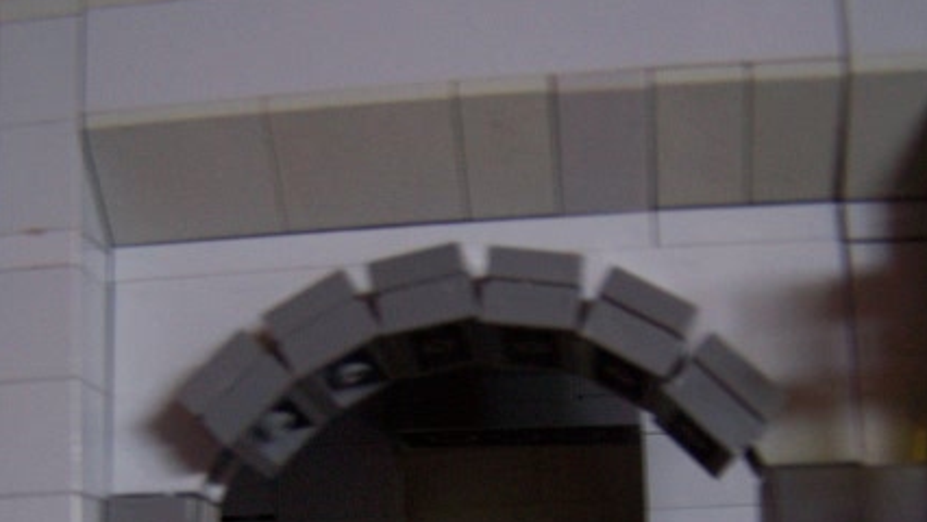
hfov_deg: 37.2
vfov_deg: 20.6
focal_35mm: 56
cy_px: 552
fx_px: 1377
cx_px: 466
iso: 140
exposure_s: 1/8
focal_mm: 6.3
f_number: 2.8
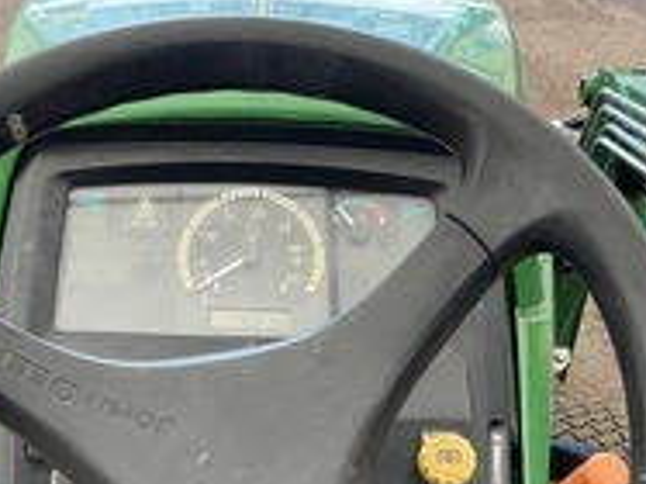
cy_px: 456
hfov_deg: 31.2
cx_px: 269
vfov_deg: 22.9
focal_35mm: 62
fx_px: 1156
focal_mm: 3
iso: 64
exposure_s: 1/122
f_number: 1.8
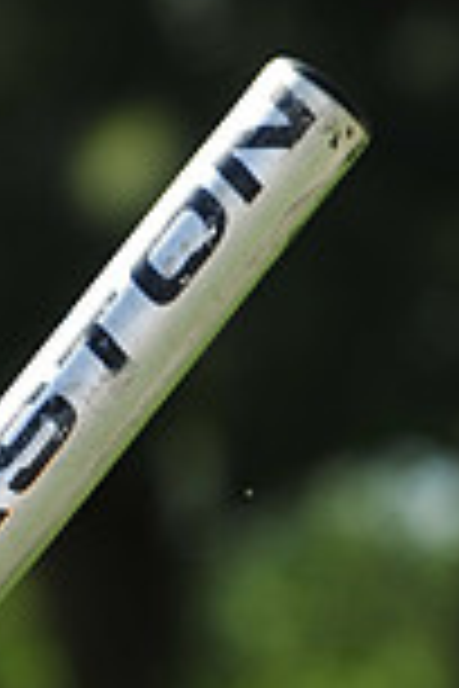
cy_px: 989
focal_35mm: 587
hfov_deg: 2.3
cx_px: -104
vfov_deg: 3.5
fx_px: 11225
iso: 200
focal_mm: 155
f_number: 5
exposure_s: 1/1000
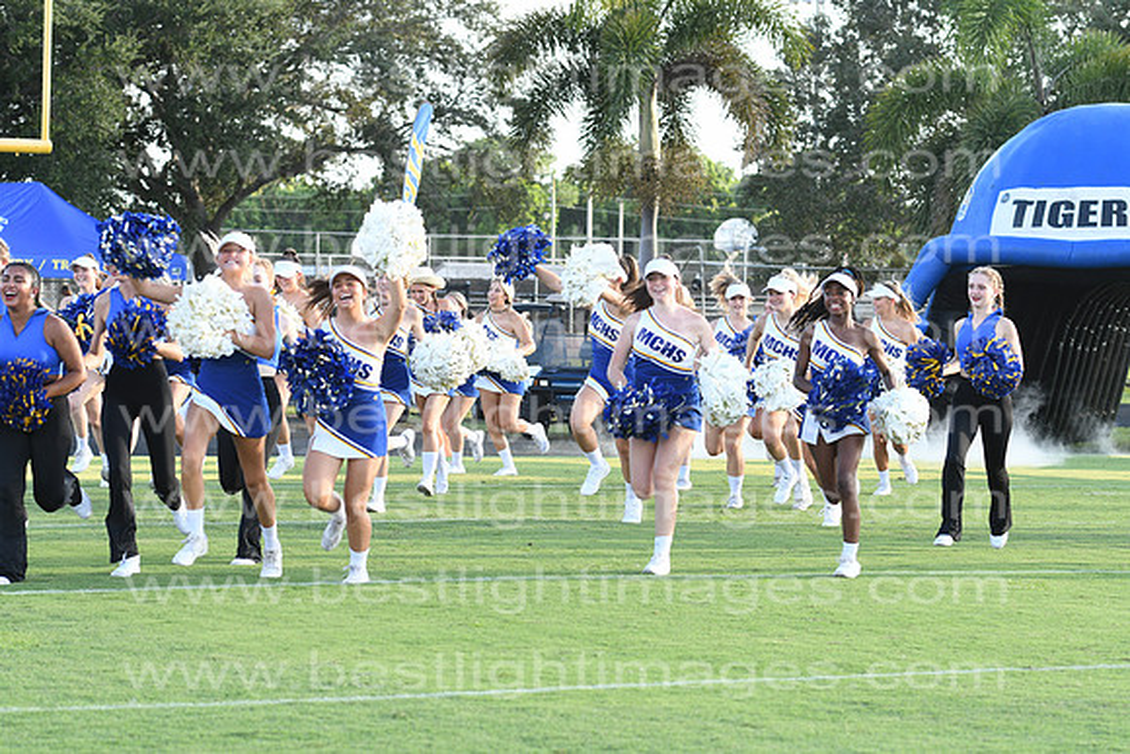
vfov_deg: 10.6
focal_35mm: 129
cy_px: 377
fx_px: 4050
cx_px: 565
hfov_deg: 15.9
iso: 450
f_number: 5.6
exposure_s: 1/500
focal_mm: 86
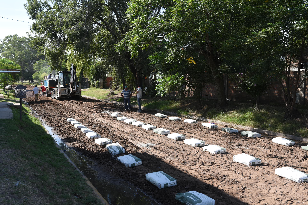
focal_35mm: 35
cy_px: 102
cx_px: 154
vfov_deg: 37.9
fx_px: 300
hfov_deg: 54.4
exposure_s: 1/500
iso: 200
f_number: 6.3
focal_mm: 35
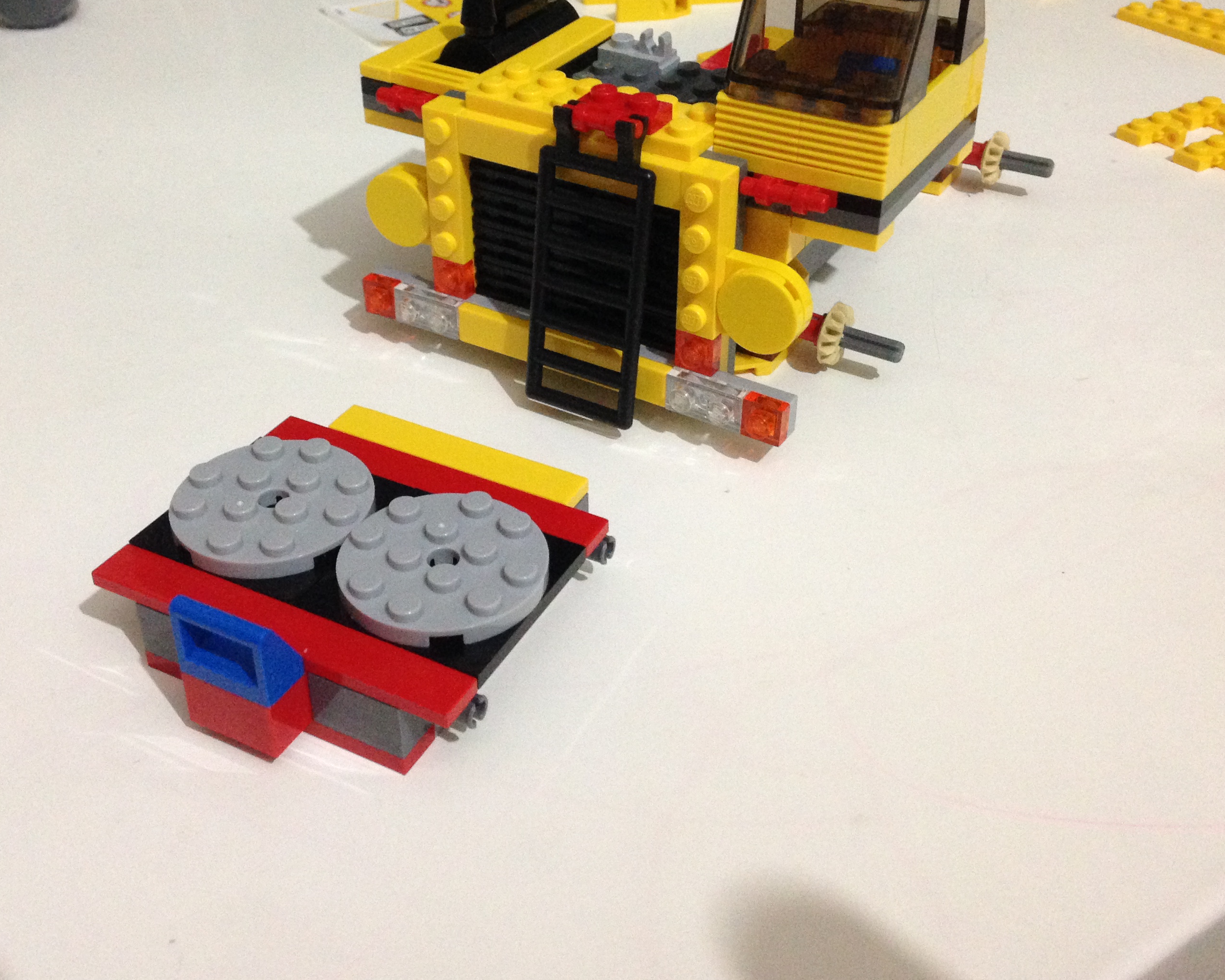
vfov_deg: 36.4
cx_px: 559
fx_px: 1486
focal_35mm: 41
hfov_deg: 44.7
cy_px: 406
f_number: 2.4
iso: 400
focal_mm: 4.12
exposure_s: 1/17
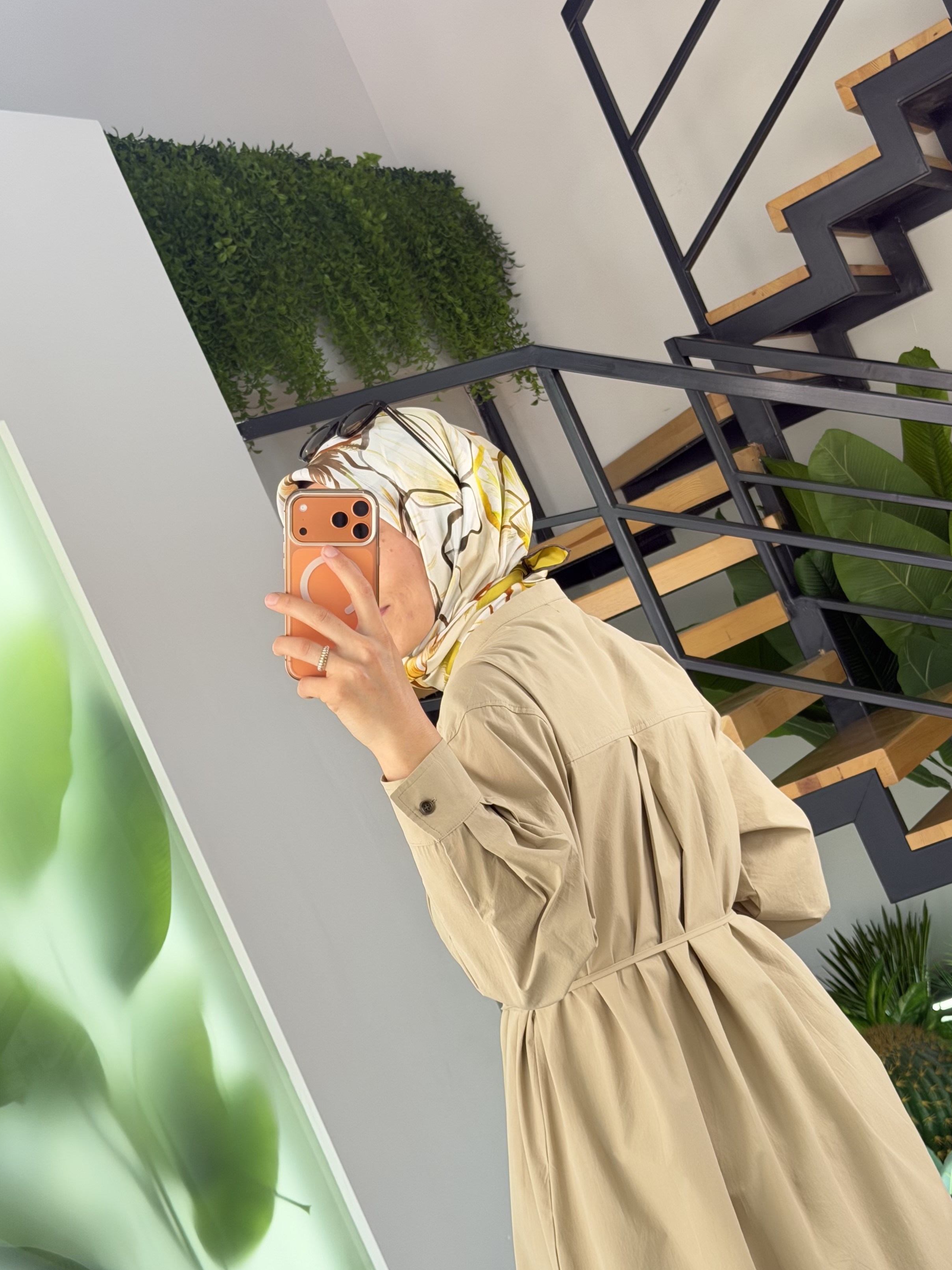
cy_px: 674
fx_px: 2200
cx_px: 526
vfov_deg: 32.2
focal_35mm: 60
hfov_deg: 24.4
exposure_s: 1/122
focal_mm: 6.76
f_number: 1.78
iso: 50
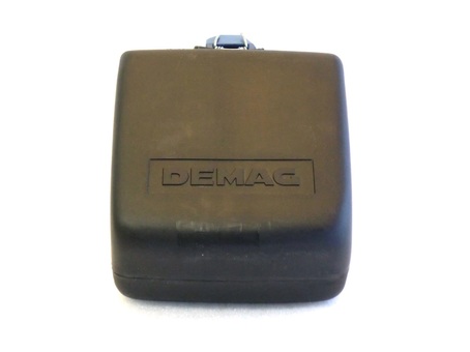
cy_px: 178
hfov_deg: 26.3
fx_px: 1004
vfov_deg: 19.9
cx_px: 235
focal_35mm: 74
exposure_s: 1/40
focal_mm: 13.02
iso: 400
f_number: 4.7
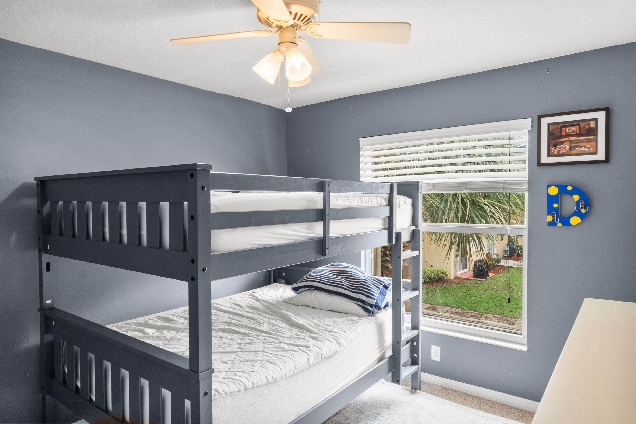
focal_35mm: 24
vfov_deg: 53.1
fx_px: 424
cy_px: 212
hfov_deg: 73.8
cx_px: 318
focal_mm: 16
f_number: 8
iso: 100
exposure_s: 1/1.67
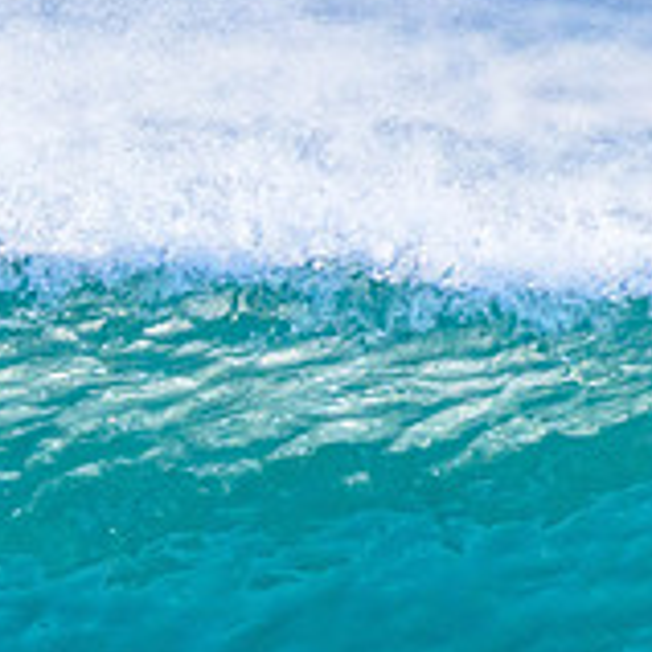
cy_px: 662
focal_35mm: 3094
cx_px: -484
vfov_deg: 0.6
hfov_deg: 0.6
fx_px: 65932
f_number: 11
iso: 5600
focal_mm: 1000
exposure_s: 1/2000
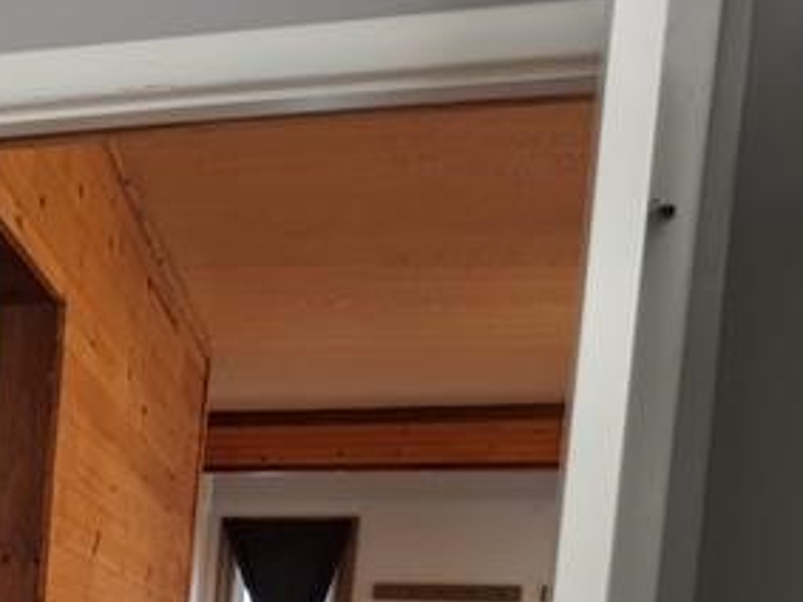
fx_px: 1507
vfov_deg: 20.5
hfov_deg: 25.9
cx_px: -216
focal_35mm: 65
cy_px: 801
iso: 250
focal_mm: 5.54
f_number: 1.8
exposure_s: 1/30
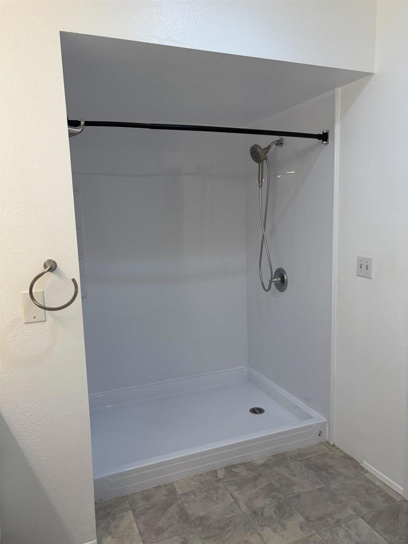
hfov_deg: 53.1
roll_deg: +1.5
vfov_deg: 67.3
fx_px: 409
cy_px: 272
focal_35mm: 26
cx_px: 204
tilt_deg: -7.8
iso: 50
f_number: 1.6
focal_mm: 5.96
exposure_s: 1/120
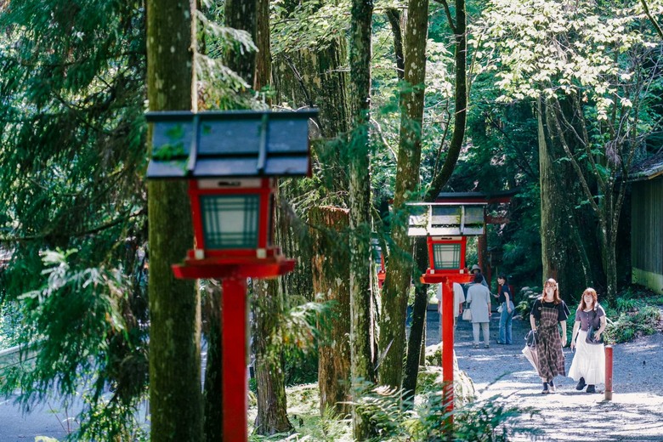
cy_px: 221
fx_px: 1934
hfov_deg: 19.5
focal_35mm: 105
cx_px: 332
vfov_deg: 13.0
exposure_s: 1/160
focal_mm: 105
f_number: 4
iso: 1000
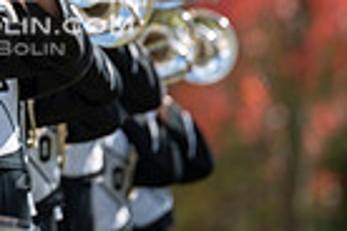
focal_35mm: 839
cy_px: -65
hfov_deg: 2.5
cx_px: -40
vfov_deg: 1.6
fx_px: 8086
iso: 64
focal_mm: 200
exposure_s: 1/500
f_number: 2.8
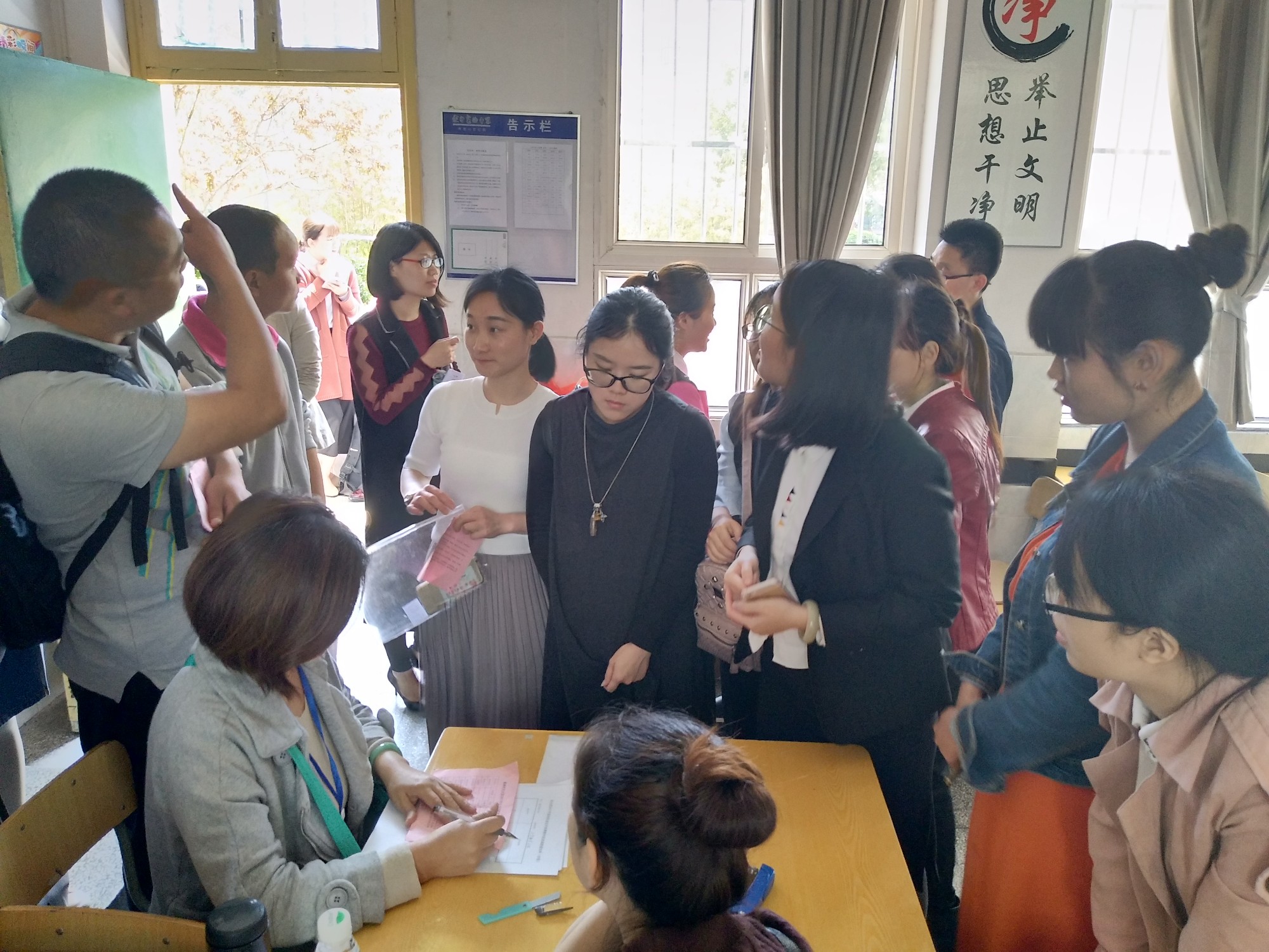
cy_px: 476
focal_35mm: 26
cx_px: 634
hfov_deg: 67.3
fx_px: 953
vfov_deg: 53.1
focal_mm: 3.88
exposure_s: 1/50
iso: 223
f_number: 2
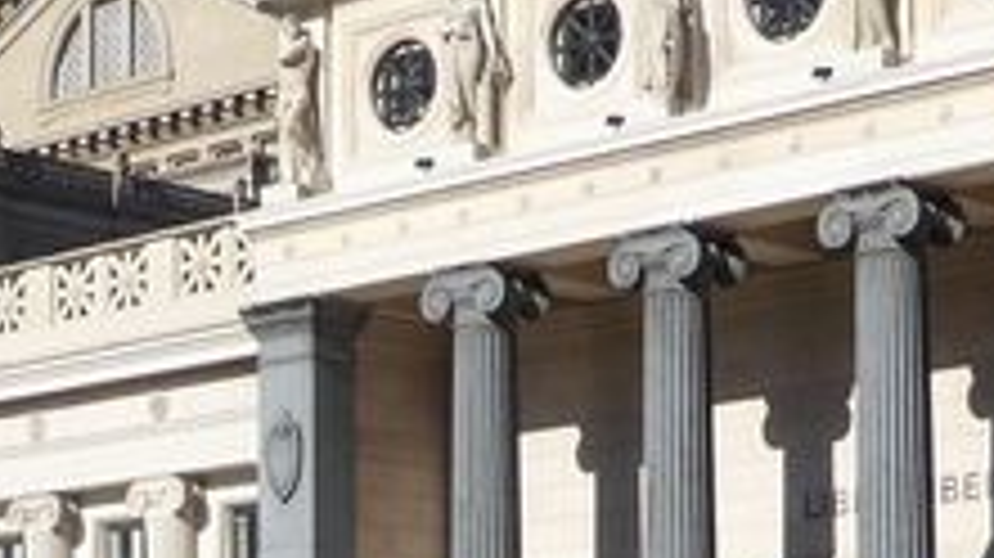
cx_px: 270
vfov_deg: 8.9
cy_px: 747
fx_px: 3530
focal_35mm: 134
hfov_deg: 16.0
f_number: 3.6
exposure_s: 1/1000
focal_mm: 5.8
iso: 80
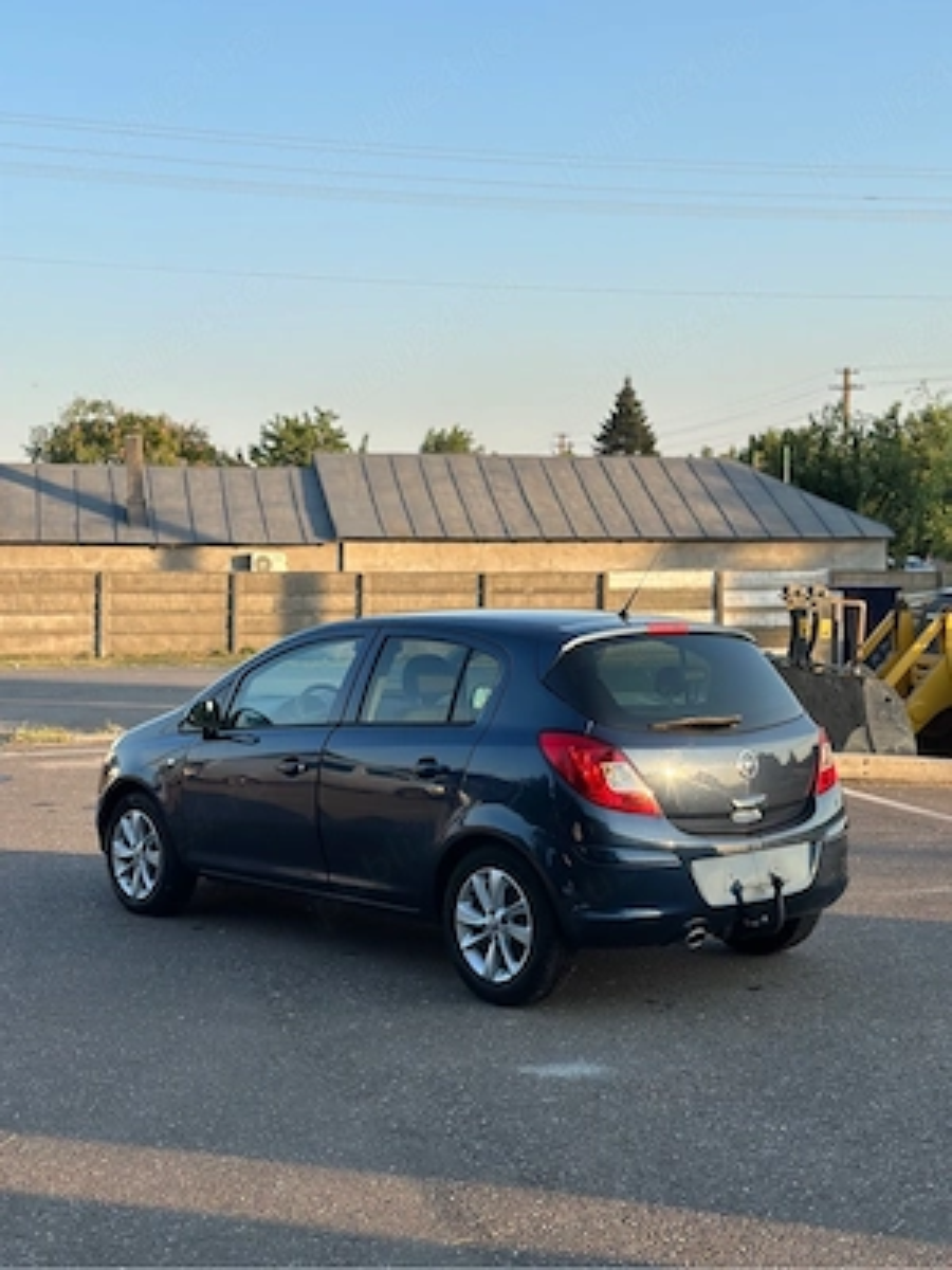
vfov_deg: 39.7
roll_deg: -0.1
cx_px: 476
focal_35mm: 48
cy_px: 635
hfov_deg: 30.3
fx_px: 1760
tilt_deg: -3.3
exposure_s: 1/1475
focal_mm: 6.86
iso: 80
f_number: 1.78
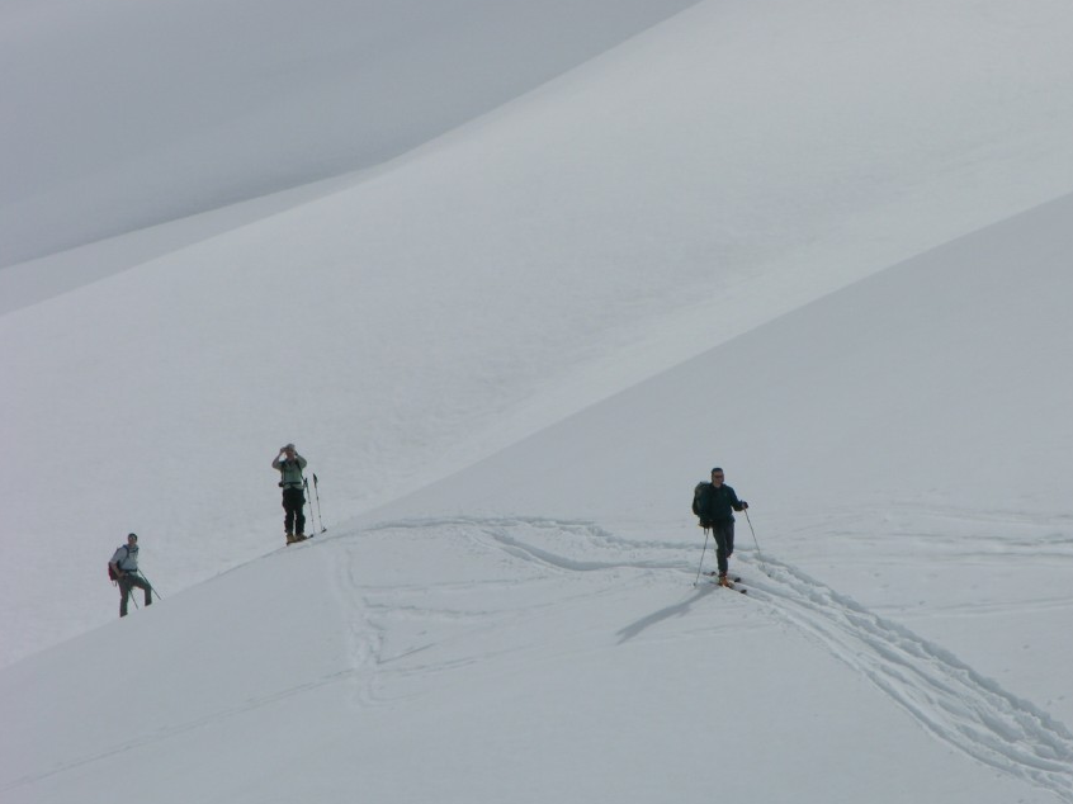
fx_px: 10505
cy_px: 387
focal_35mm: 339
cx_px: 625
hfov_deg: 5.8
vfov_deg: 4.4
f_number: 7.4
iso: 50
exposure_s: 1/631
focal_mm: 71.2
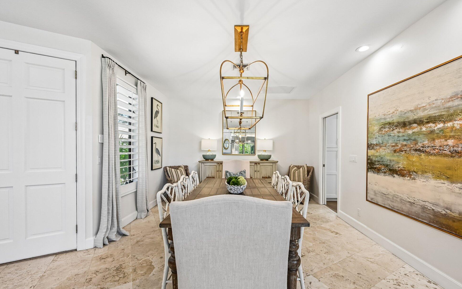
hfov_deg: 101.4
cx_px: 237
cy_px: 153
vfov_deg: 74.7
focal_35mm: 15
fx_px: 189
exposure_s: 1/200
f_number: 8
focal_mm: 14
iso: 2500
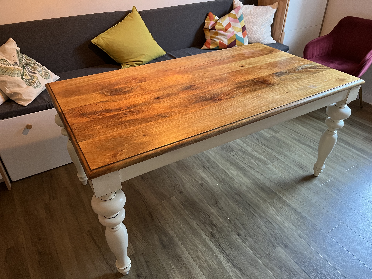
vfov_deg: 53.1
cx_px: 186
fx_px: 279
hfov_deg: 67.3
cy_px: 140
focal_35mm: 26
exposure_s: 1/59
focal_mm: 5.1
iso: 500
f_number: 1.6
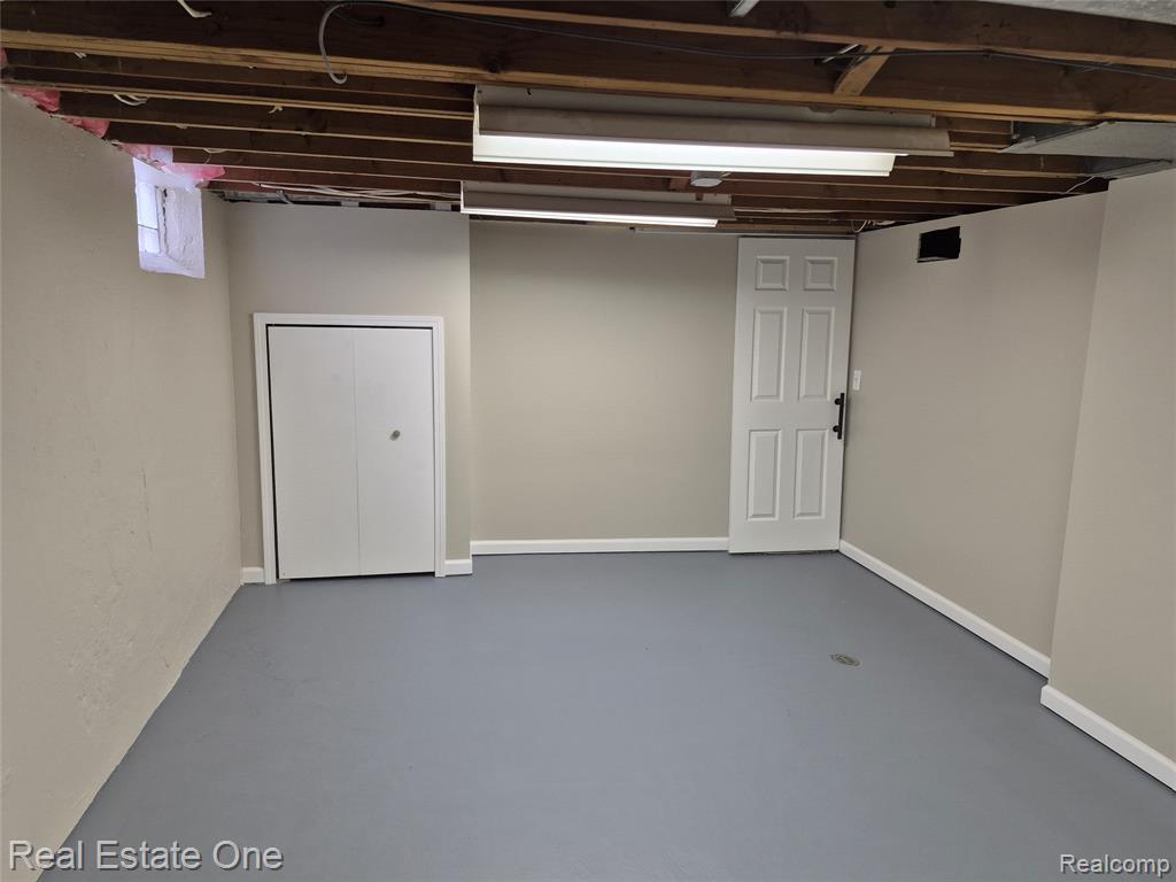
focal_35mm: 23
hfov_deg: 73.9
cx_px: 588
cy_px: 441
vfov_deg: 58.9
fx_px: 781
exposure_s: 1/120
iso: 125
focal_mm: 5.4
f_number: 1.8
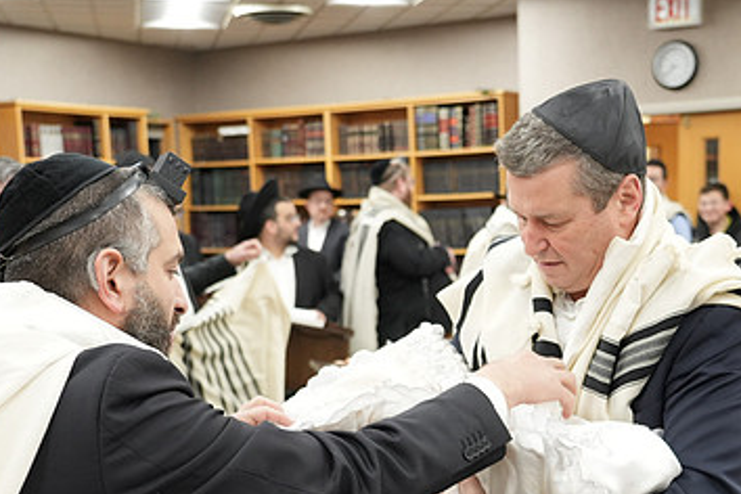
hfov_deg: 36.7
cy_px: 401
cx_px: 446
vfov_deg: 24.6
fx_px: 1111
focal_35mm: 54
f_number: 4
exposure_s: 1/100
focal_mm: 33
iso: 1600
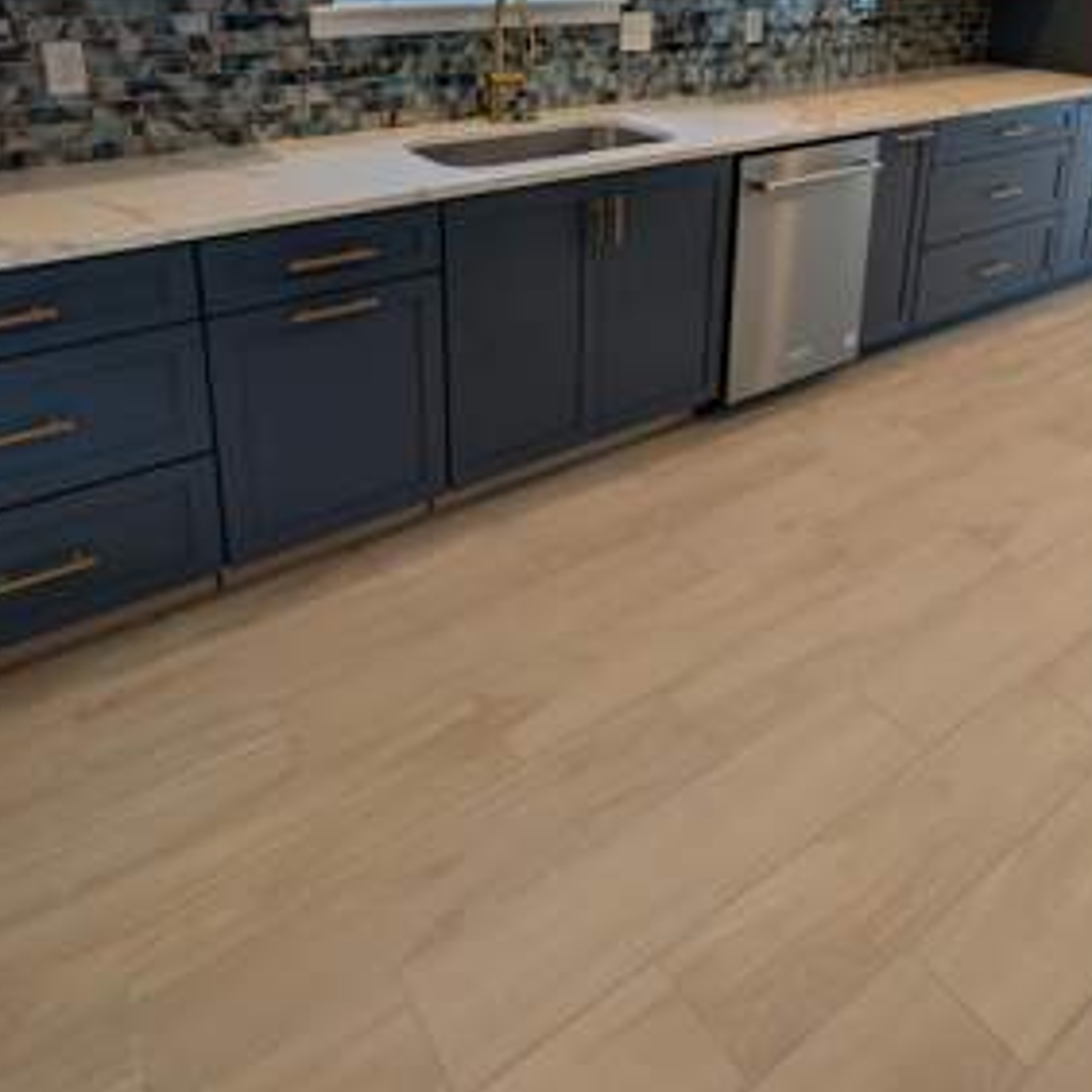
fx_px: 857
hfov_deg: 64.9
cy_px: 194
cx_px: 589
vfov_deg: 59.1
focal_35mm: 24
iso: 47
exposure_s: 1/130
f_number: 1.7
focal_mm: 2.02
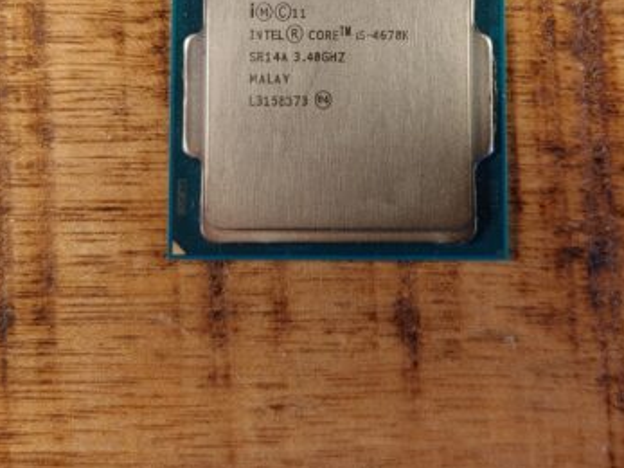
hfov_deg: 42.0
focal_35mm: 45
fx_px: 811
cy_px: 77
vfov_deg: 31.1
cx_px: 345
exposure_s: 1/100
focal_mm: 4.81
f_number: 1.8
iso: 250
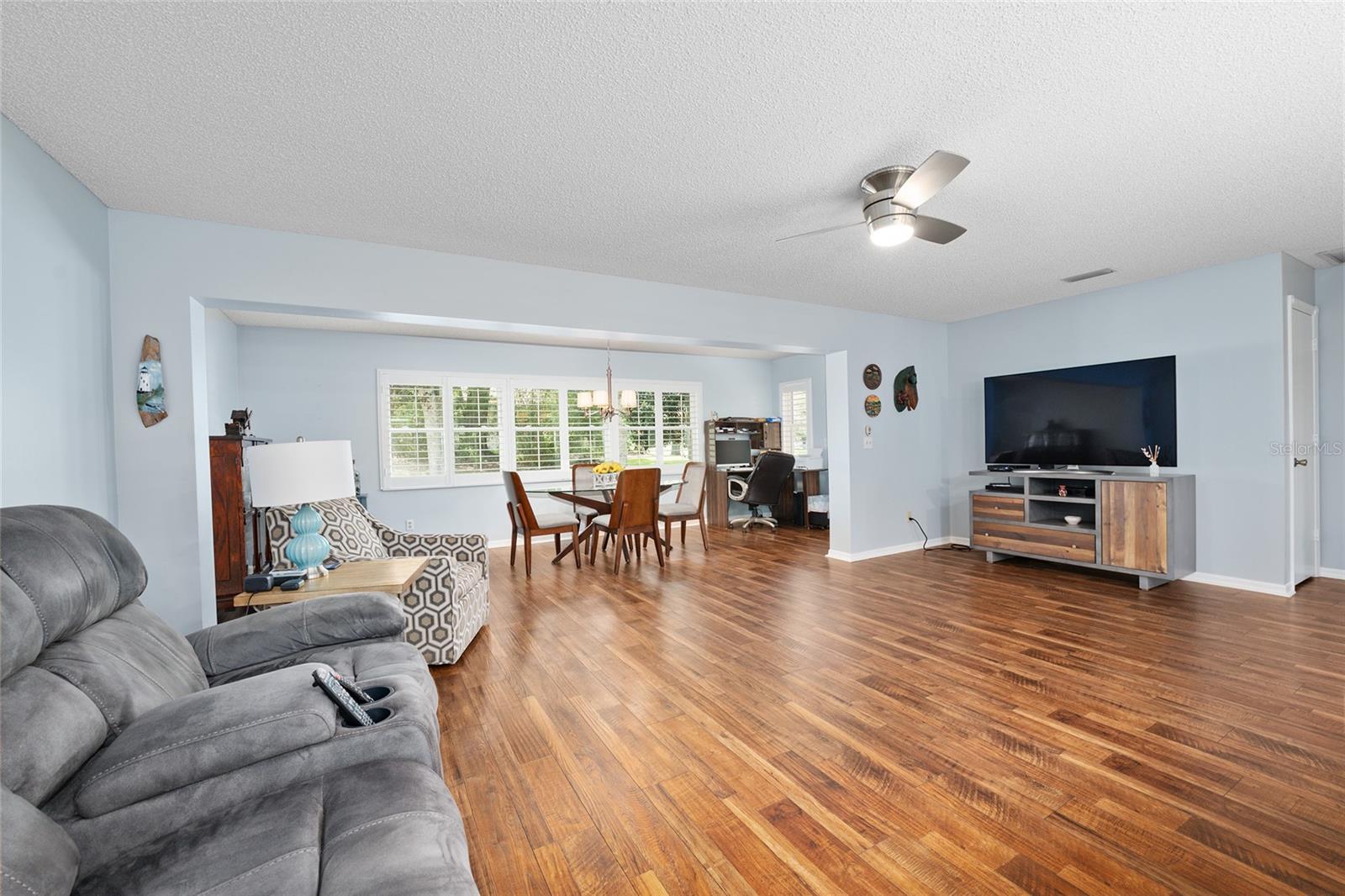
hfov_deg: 104.3
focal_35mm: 14
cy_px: 448
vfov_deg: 81.2
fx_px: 523
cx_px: 672
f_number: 7.1
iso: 500
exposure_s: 1/2
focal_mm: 14
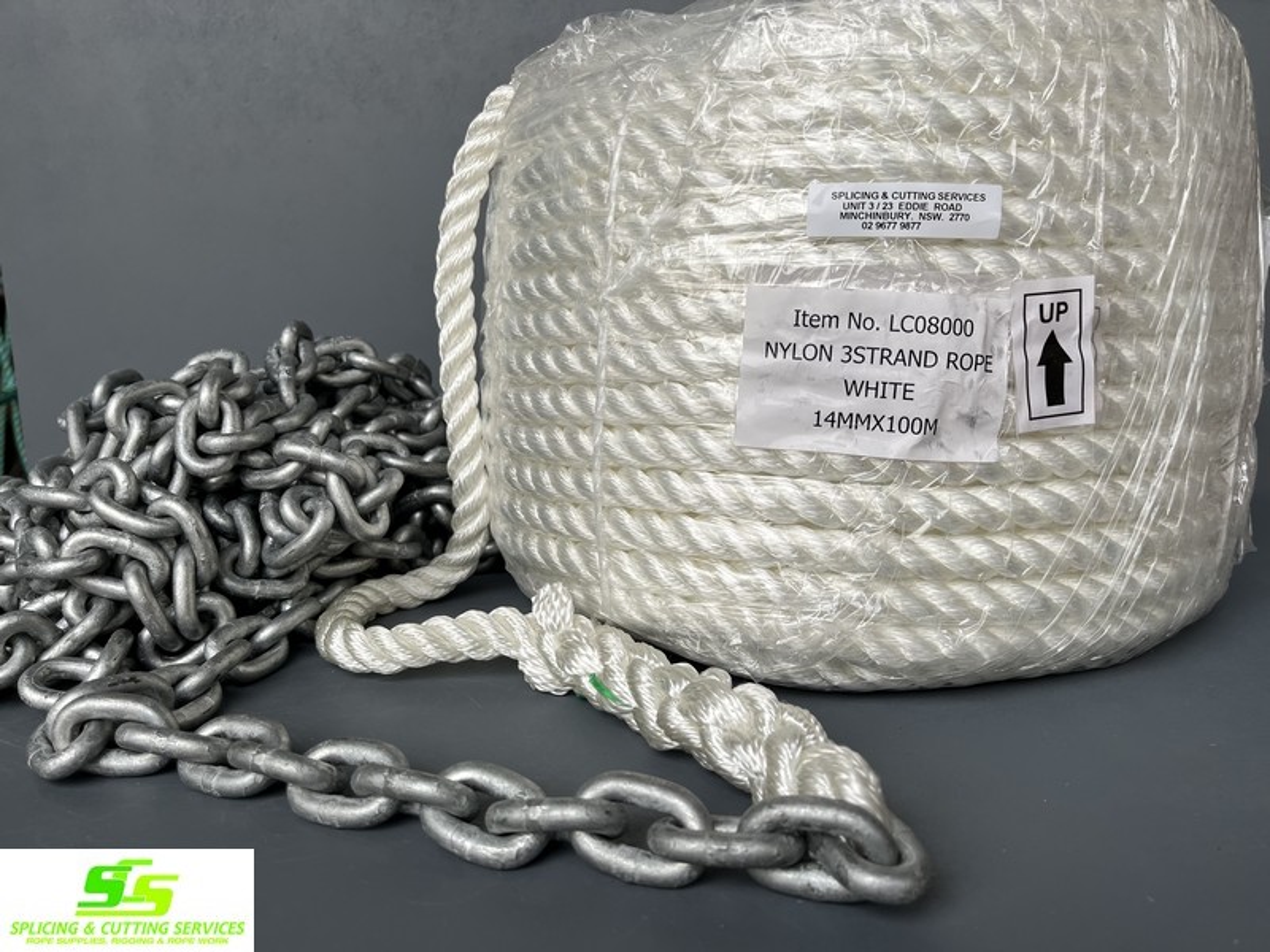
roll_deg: +2.3
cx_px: 635
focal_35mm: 26
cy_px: 476
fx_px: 954
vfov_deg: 53.1
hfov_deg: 67.3
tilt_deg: -11.8
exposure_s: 1/782
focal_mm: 5.1
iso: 50
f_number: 1.6
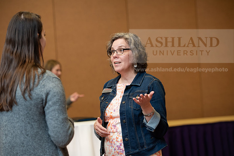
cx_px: 117
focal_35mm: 105
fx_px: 683
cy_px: 78
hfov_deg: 19.5
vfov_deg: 13.0
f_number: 3.5
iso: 1600
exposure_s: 1/200
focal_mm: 105
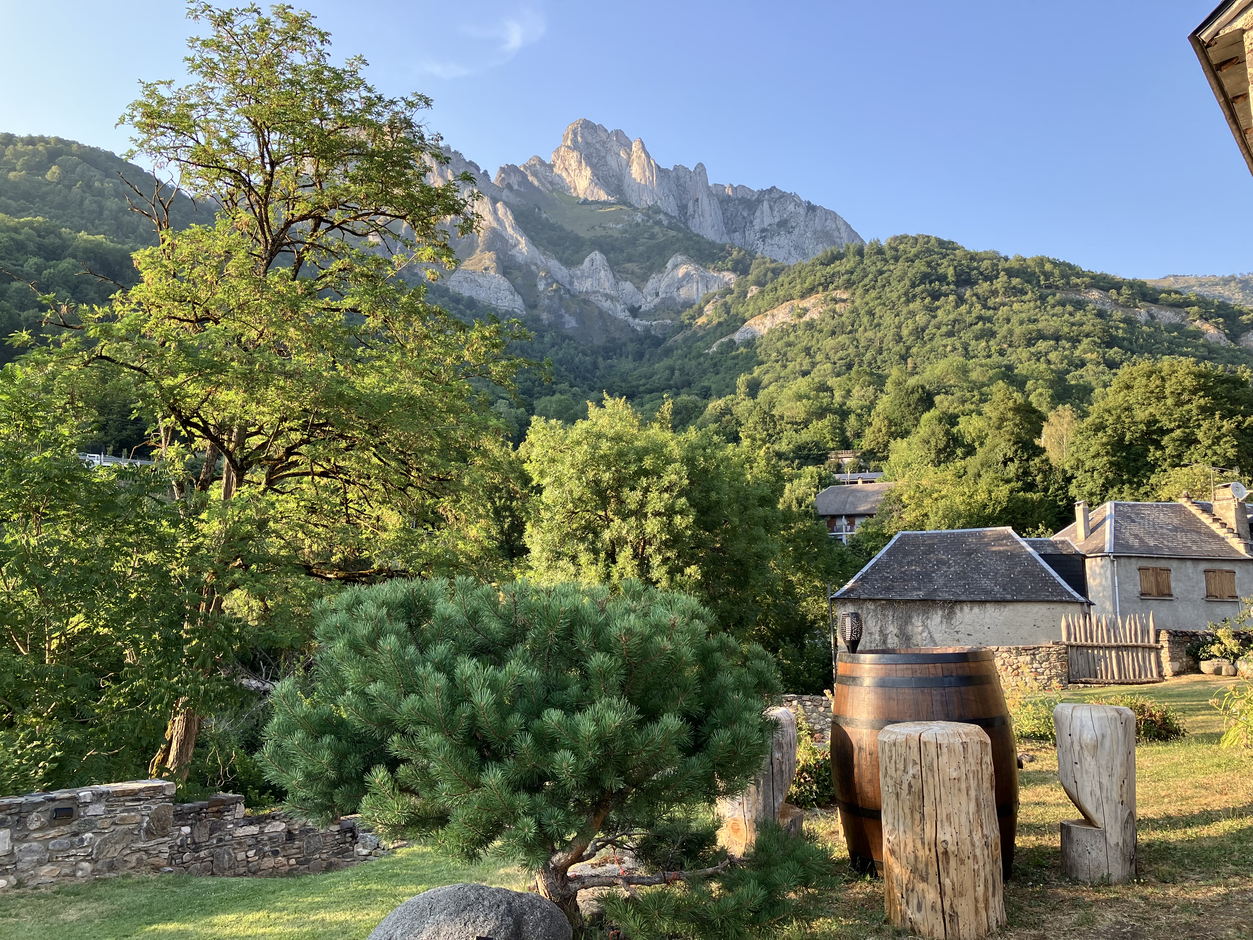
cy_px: 470
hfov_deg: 63.4
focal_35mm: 28
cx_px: 626
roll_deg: -0.7
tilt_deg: +9.1
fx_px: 1014
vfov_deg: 49.7
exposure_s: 1/202
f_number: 1.8
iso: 25
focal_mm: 3.99
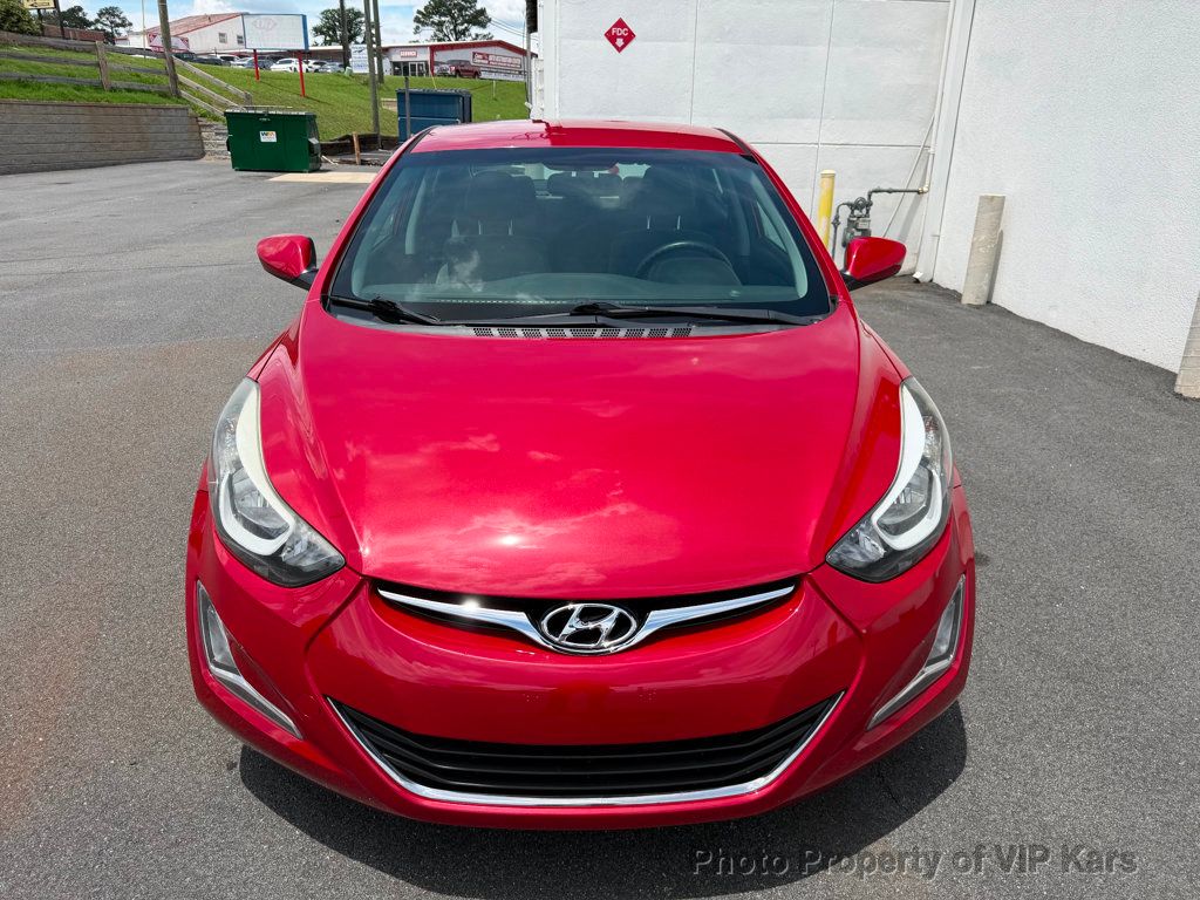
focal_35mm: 24
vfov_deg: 56.8
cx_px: 600
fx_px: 832
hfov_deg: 71.6
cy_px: 450
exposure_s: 1/3425
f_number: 1.78
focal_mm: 6.76
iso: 80
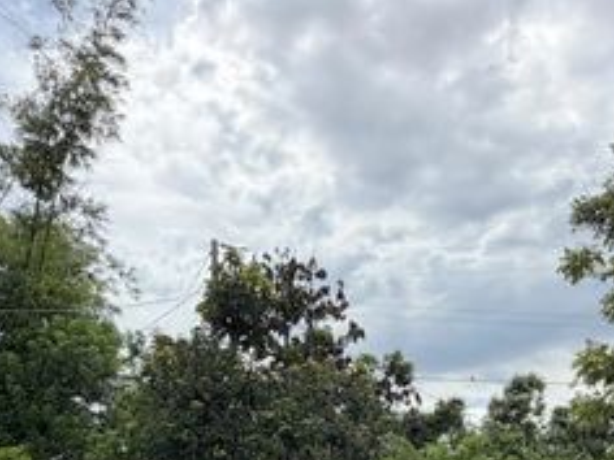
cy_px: 496
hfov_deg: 48.7
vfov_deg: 33.3
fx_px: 674
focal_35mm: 38
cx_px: 364
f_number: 2.2
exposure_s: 1/1145
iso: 25
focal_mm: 2.22
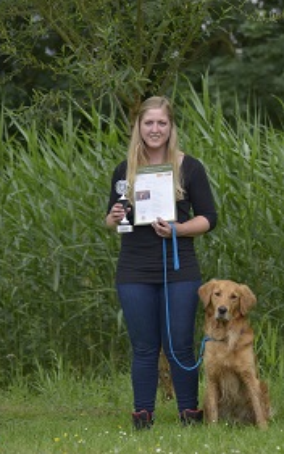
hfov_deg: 9.5
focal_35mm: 136
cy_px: 227
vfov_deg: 15.4
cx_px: 345
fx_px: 1686
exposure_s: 1/3000
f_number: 2.8
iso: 800
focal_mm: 78
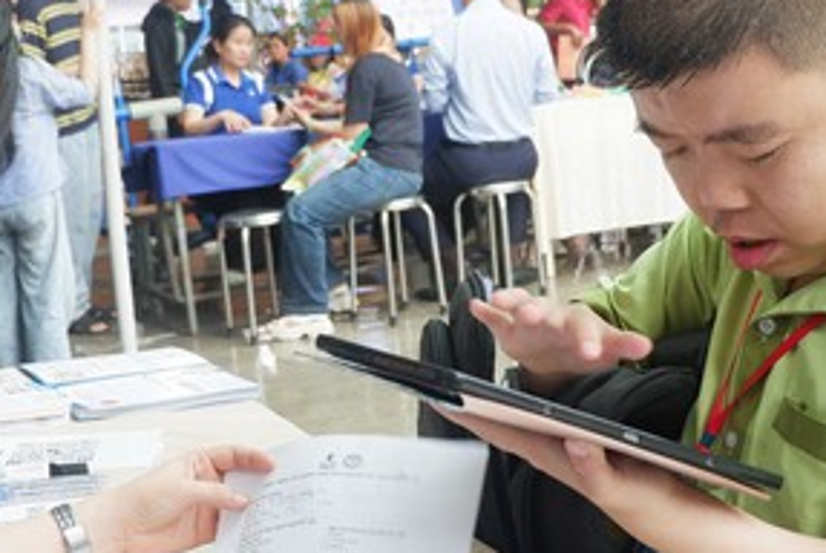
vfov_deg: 22.3
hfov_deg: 32.8
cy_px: 292
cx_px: 391
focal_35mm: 61
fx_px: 1401
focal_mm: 16
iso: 400
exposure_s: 1/34
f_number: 4
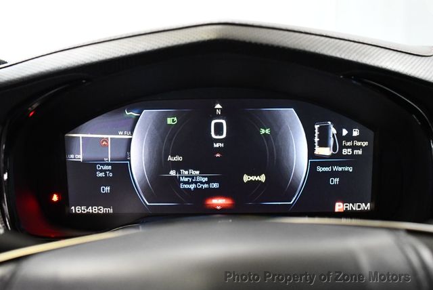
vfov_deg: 36.9
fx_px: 433
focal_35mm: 36
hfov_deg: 53.1
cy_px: 145
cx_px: 216
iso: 3200
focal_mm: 18
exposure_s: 1/80
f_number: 3.5
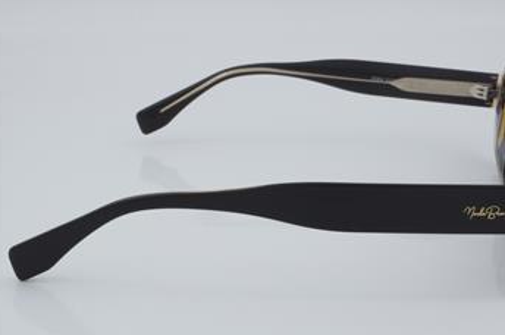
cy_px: 169
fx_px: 1100
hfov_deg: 25.8
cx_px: 283
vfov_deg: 17.3
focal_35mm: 79
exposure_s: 1/4
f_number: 32
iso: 100
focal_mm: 45
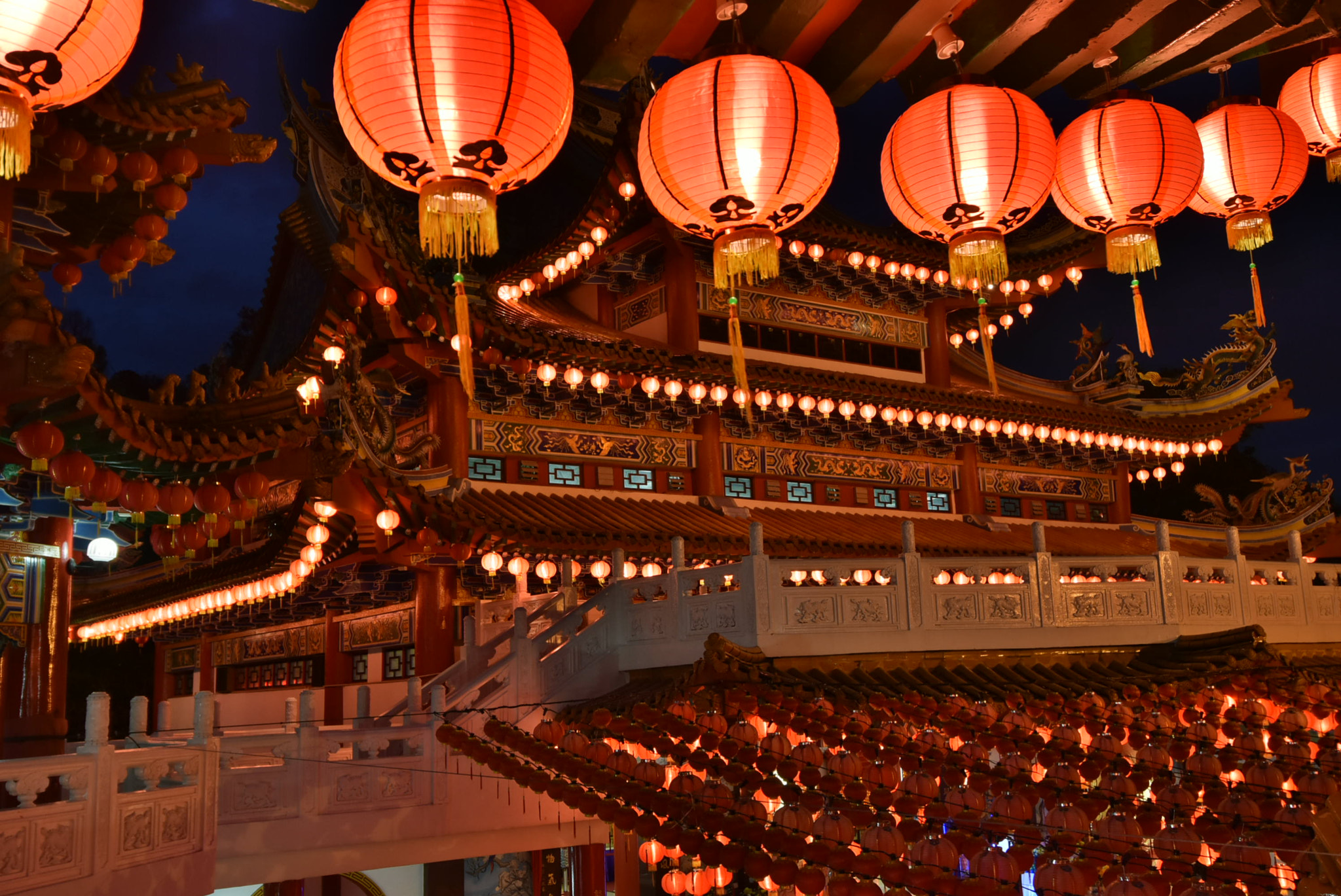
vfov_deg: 36.9
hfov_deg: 53.1
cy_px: 448
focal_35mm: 36
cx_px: 670
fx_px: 1342
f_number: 6.3
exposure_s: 1/40
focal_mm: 24
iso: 800
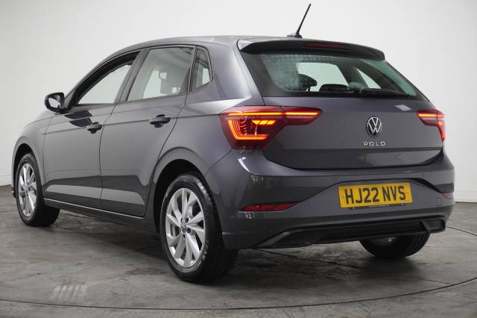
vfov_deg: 23.2
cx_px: 238
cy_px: 159
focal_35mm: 58
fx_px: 775
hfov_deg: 34.2
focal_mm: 39
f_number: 5.6
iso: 3200
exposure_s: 1/200
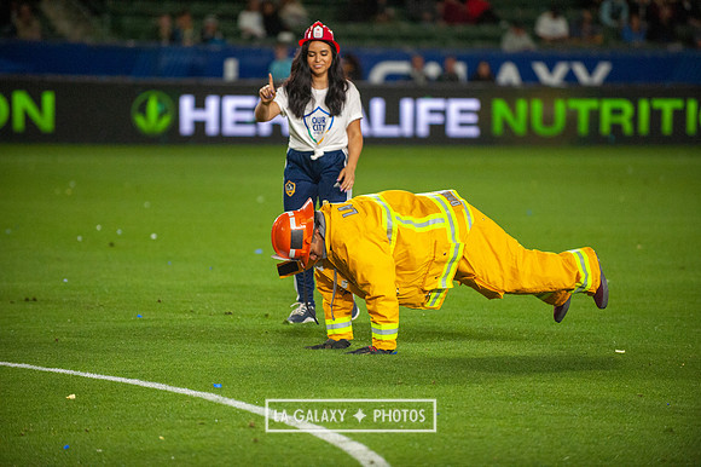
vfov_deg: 6.9
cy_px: 234
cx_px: 350
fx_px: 3892
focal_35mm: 200
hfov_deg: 10.3
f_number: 2.8
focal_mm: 200
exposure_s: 1/2500
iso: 3200
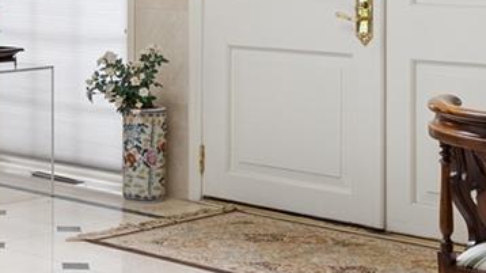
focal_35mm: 102
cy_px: -25
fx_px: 1314
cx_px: -119
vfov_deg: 11.7
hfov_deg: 19.5
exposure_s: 1/4
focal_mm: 17
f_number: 10
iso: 100
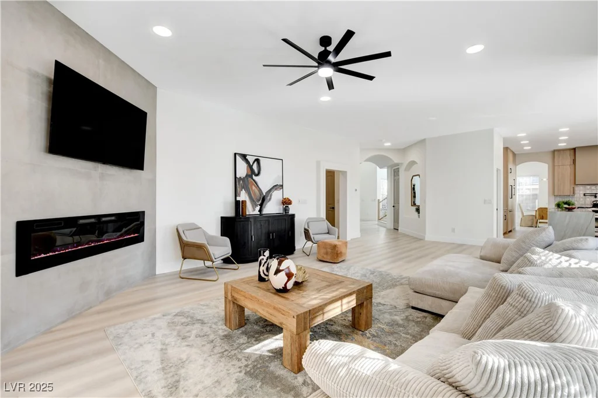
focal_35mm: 15
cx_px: 299
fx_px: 249
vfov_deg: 77.3
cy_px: 199
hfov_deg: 100.4
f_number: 9
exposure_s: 1/40
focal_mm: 10
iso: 400
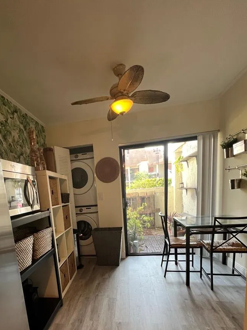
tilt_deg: -10.5
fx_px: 171
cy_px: 225
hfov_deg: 70.5
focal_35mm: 18
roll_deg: +4.6
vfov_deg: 84.1
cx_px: 93
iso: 160
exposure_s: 1/60
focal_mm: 1.57
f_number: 1.8
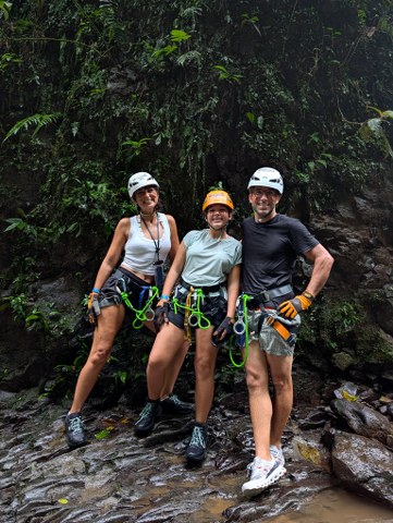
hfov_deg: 56.9
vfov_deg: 71.5
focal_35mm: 24
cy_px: 262
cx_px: 196
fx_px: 363
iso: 753
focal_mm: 6.9
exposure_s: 1/194
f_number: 1.68
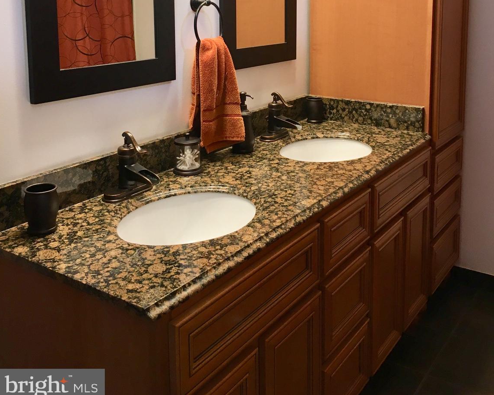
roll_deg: -0.8
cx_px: 246
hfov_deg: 47.9
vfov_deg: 37.6
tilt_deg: -7.4
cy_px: 73
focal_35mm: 38
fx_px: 556
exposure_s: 1/30
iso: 64
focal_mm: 4.15
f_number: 2.2
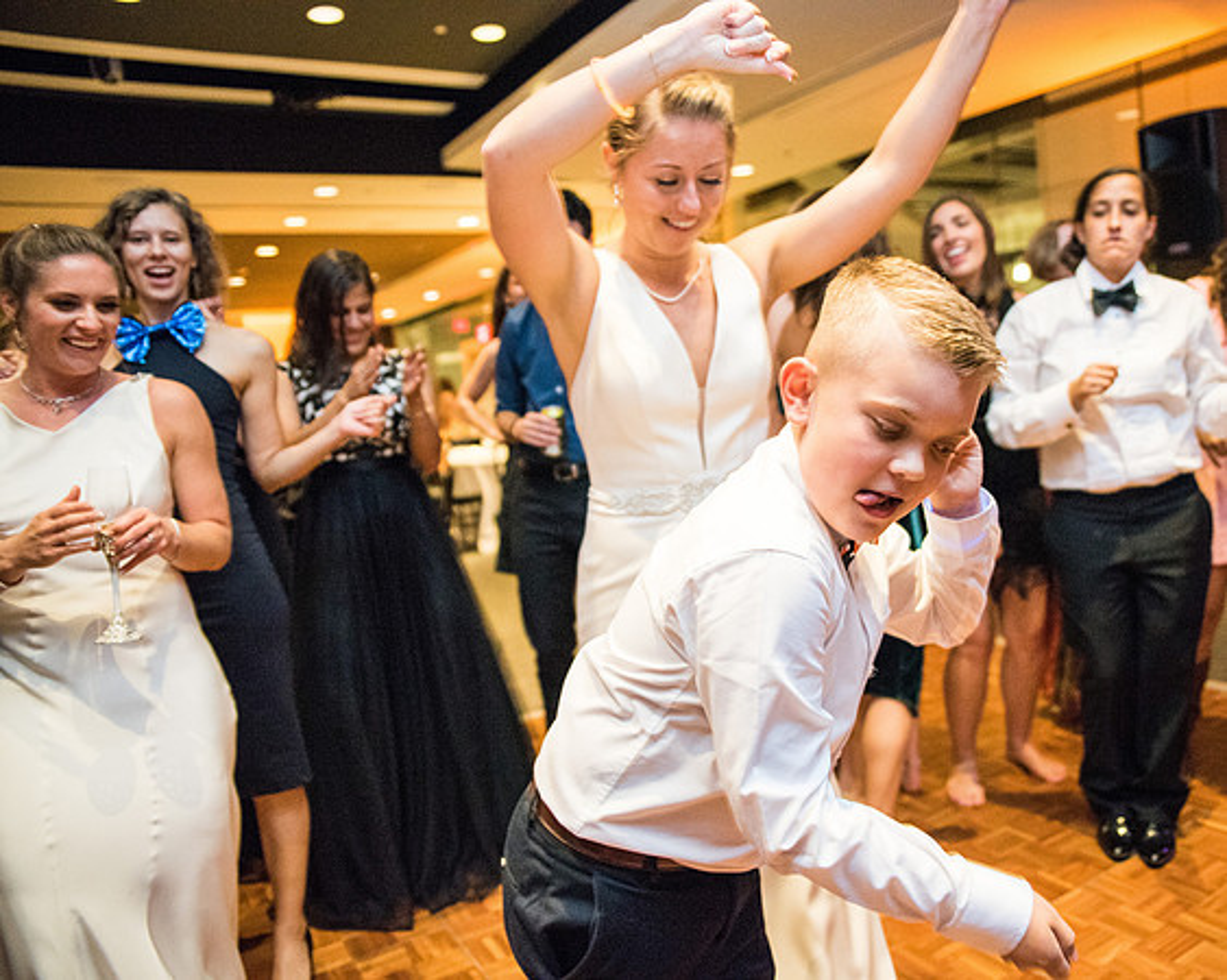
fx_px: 980
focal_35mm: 27
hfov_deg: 63.6
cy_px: 490
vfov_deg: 53.1
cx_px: 723
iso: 3200
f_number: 2.8
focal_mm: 24
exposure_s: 1/100
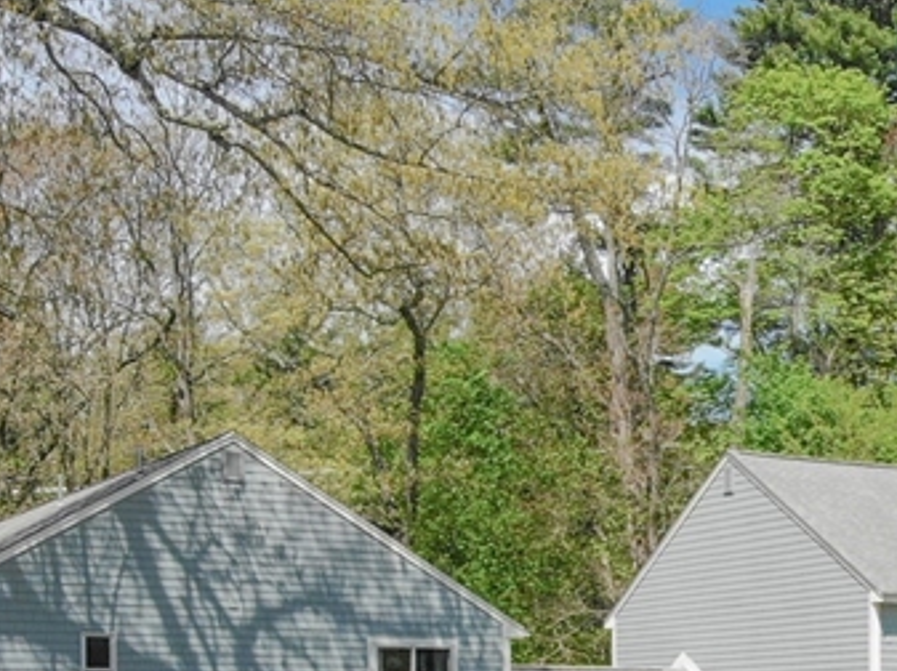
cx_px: 862
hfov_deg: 25.6
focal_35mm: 73
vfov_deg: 19.3
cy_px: 731
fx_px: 1890
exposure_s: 1/852
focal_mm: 4.5
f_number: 2.8
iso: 108
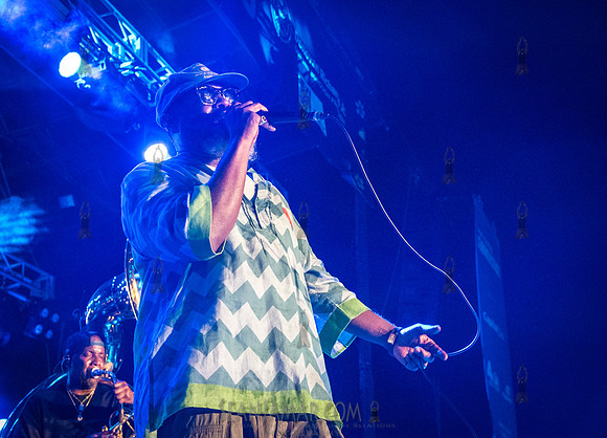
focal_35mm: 48
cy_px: 162
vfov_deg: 29.5
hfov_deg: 40.2
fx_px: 828
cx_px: 349
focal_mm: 36
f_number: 4
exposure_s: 1/250
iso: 6400
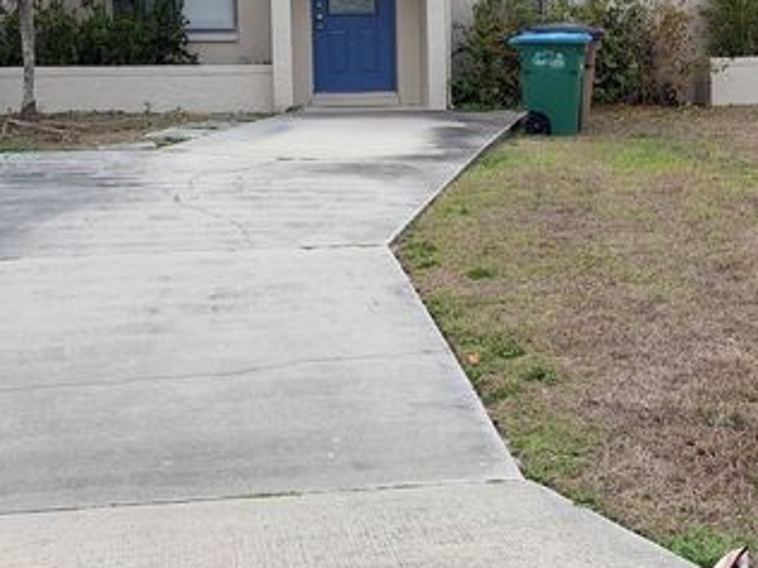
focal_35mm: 76
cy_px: 169
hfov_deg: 25.3
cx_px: 580
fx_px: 1664
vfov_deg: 19.3
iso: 64
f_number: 1.78
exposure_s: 1/615
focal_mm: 6.76
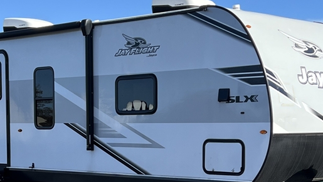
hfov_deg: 31.6
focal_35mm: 66
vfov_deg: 18.0
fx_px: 565
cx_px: 101
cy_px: 157
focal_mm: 5.7
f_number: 1.5
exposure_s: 1/2762
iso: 50
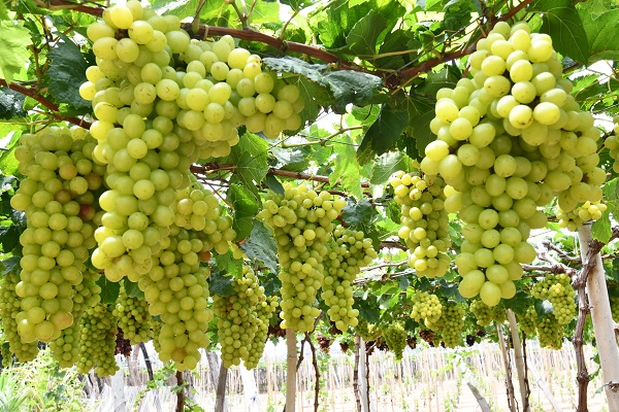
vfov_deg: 36.9
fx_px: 619
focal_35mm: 36
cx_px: 310
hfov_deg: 53.1
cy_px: 206
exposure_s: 1/200
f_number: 14
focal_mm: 24
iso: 1600
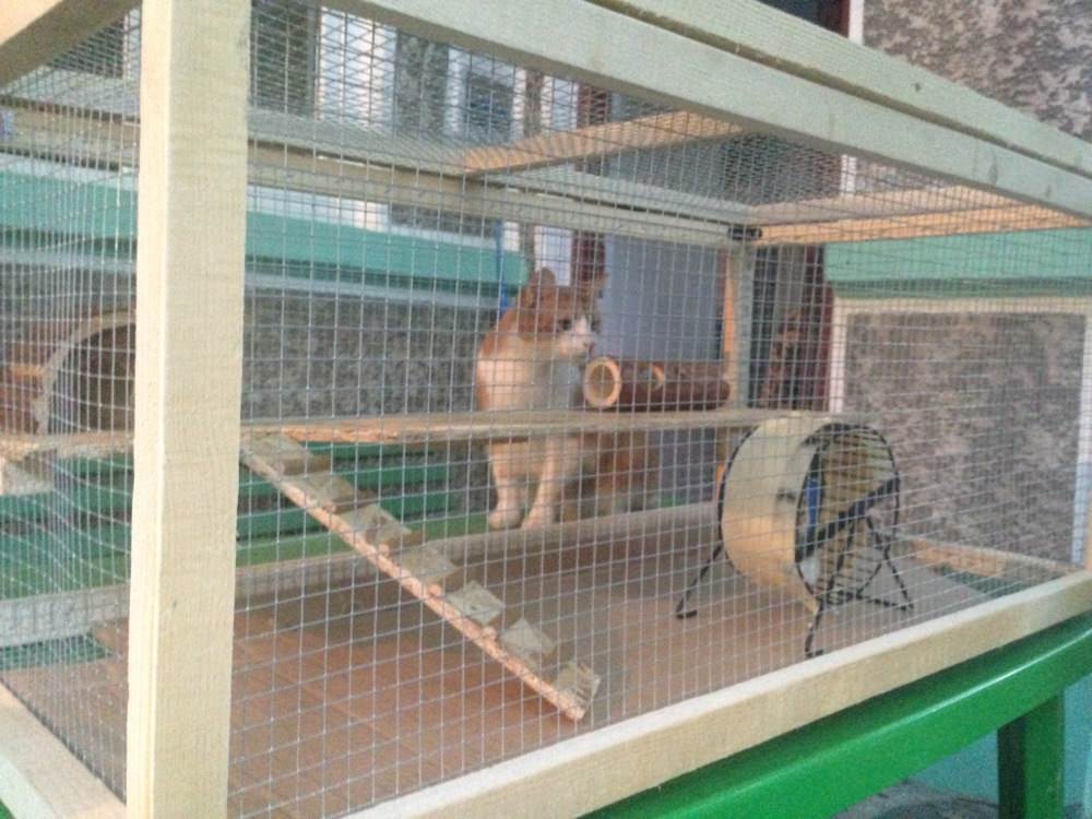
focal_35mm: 33
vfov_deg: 42.9
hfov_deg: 55.4
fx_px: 1041
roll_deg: -2.9
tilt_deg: -1.4
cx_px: 546
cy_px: 410
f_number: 2.4
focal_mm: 4.12
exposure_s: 1/15
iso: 800
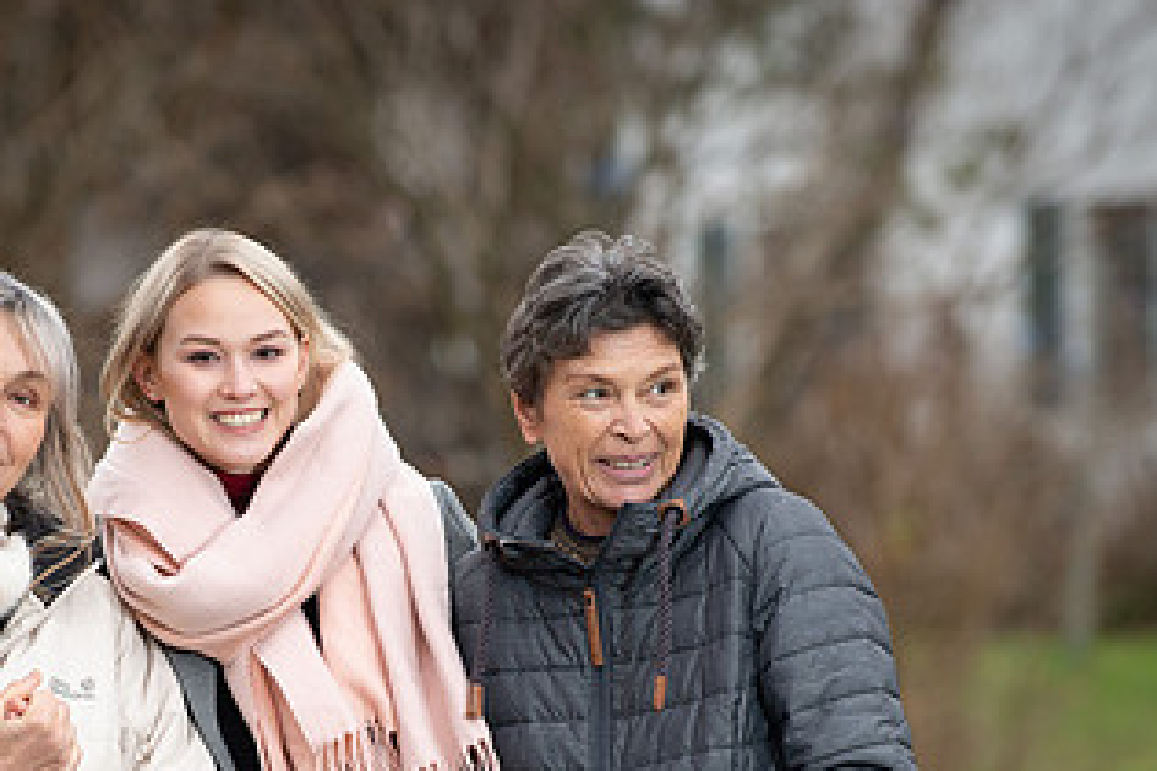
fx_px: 11826
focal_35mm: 368
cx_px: 331
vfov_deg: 3.7
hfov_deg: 5.6
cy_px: 692
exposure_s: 1/250
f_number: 5
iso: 800
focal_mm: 200
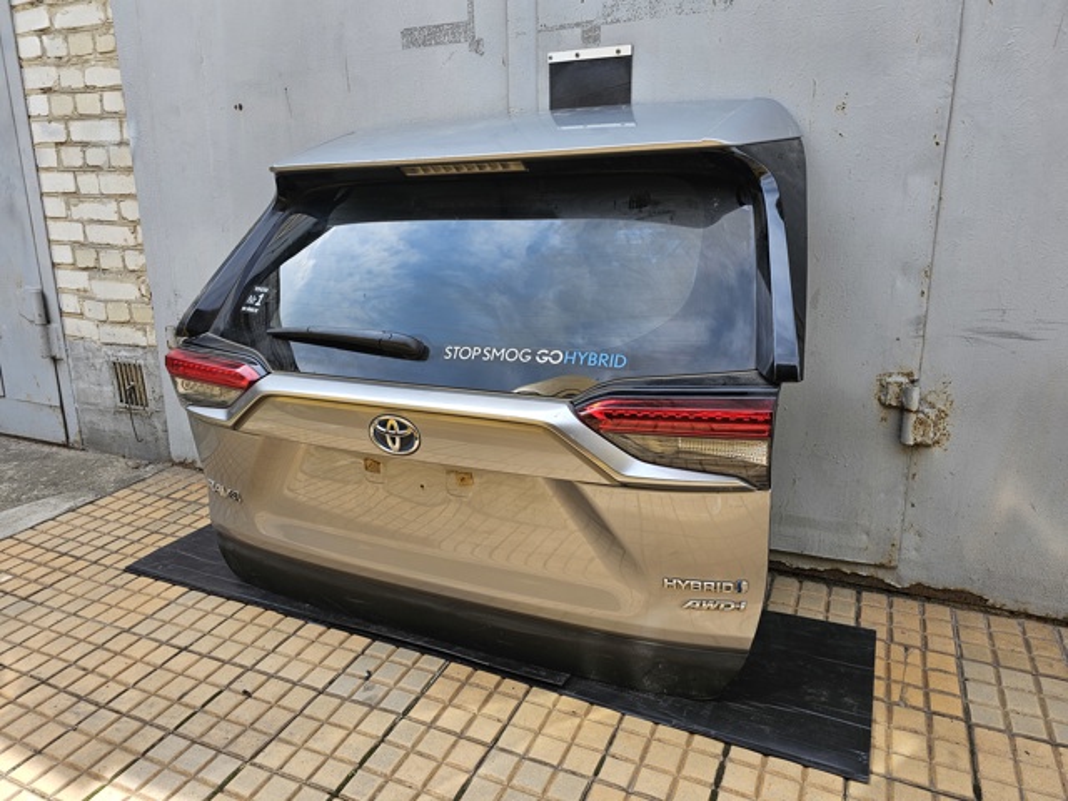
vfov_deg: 58.9
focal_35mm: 23
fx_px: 710
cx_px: 534
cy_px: 400
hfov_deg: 73.9
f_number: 1.7
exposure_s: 1/180
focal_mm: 6.3
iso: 12
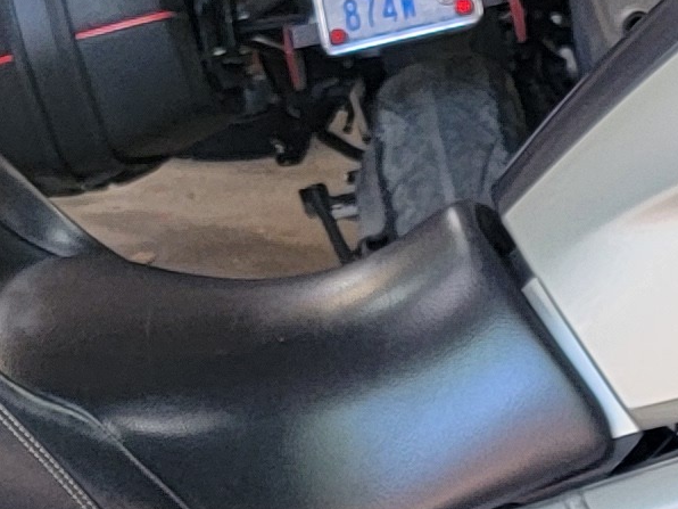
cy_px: 364
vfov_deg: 9.2
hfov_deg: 12.3
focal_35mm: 161
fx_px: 3153
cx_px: 398
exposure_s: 1/120
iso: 250
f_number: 1.8
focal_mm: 6.7
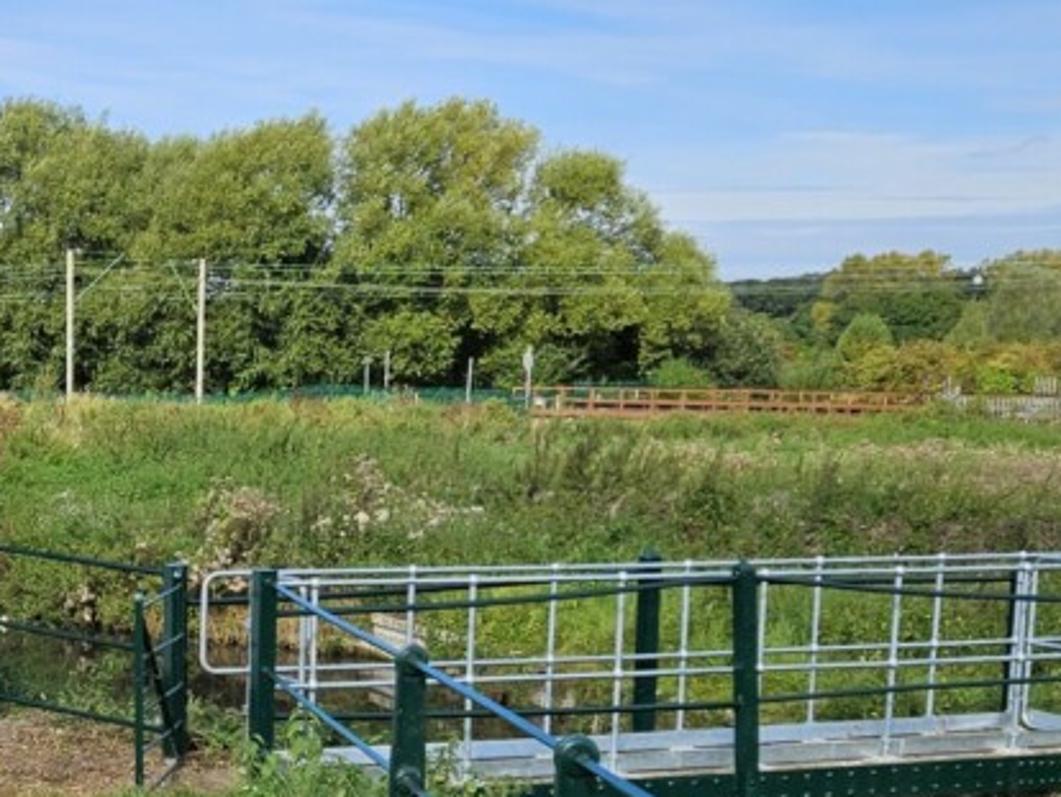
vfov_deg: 19.7
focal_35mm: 74
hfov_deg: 25.4
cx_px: 81
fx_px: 2269
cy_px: 661
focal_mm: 5.4
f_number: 1.8
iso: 25
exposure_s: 1/2333
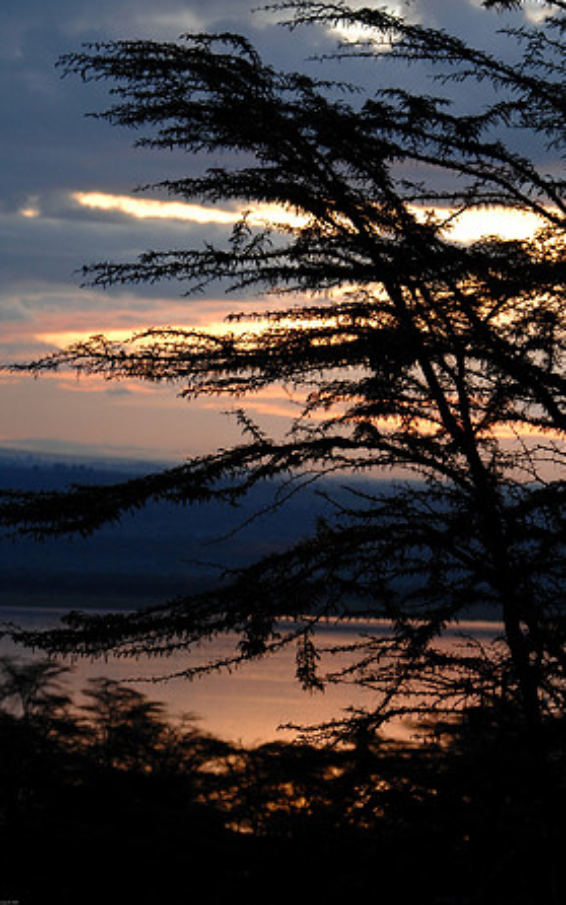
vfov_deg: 10.9
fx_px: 4748
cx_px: 301
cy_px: 450
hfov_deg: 6.8
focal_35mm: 193
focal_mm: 125
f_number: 4.8
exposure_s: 1/30
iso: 400
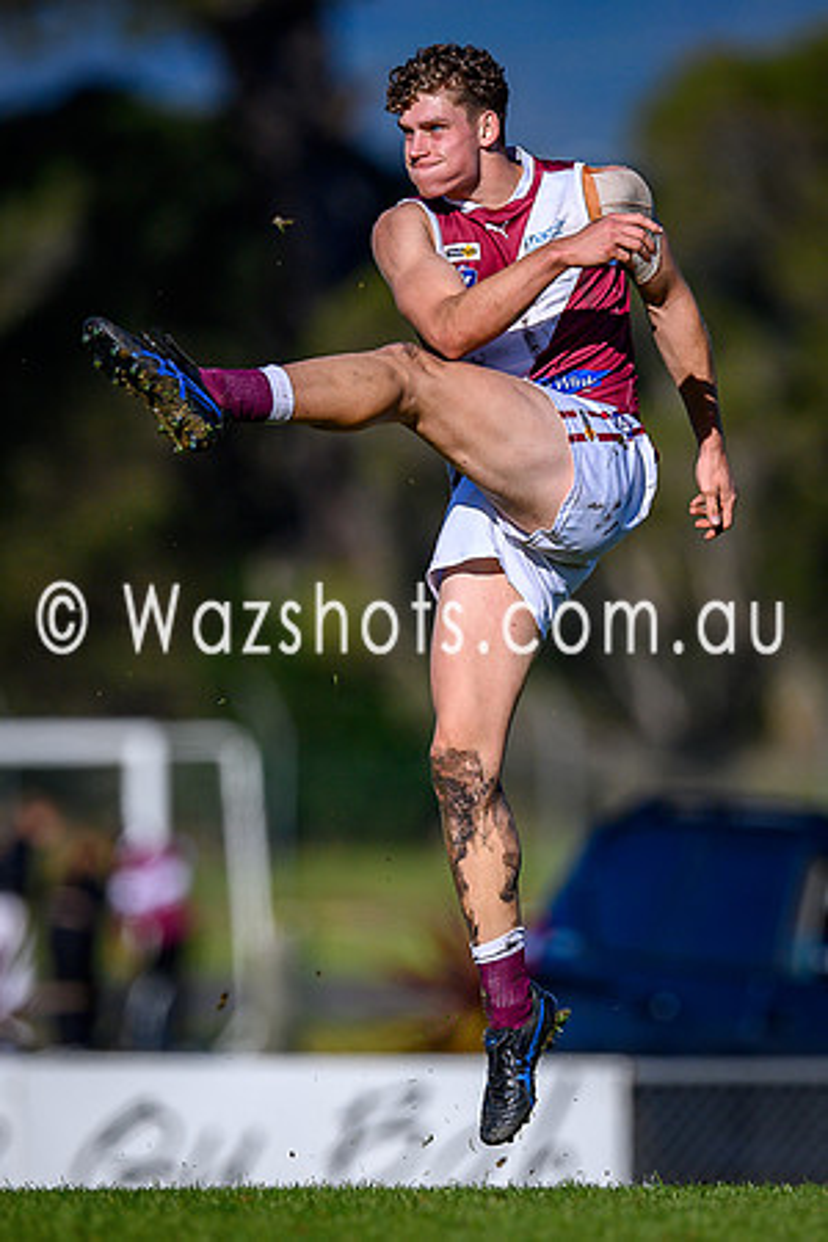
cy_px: 667
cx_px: 478
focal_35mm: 1080
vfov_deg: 1.9
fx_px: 37242
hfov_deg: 1.3
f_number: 4
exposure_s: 1/2500
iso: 180
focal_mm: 500
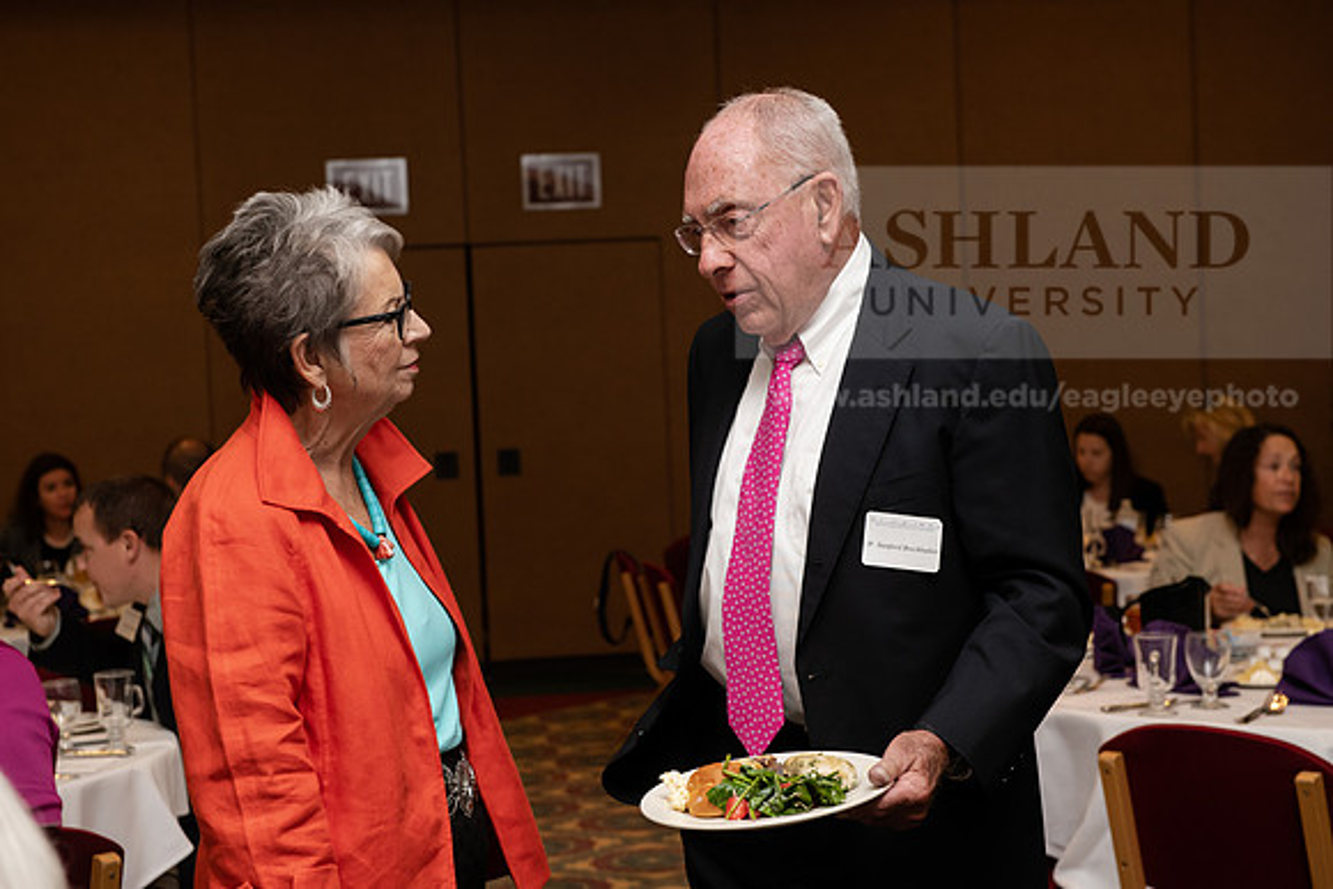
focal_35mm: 62
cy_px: 444
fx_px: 2296
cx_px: 666
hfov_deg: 32.4
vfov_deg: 21.9
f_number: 5.6
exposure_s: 1/200
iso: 1600
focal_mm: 62
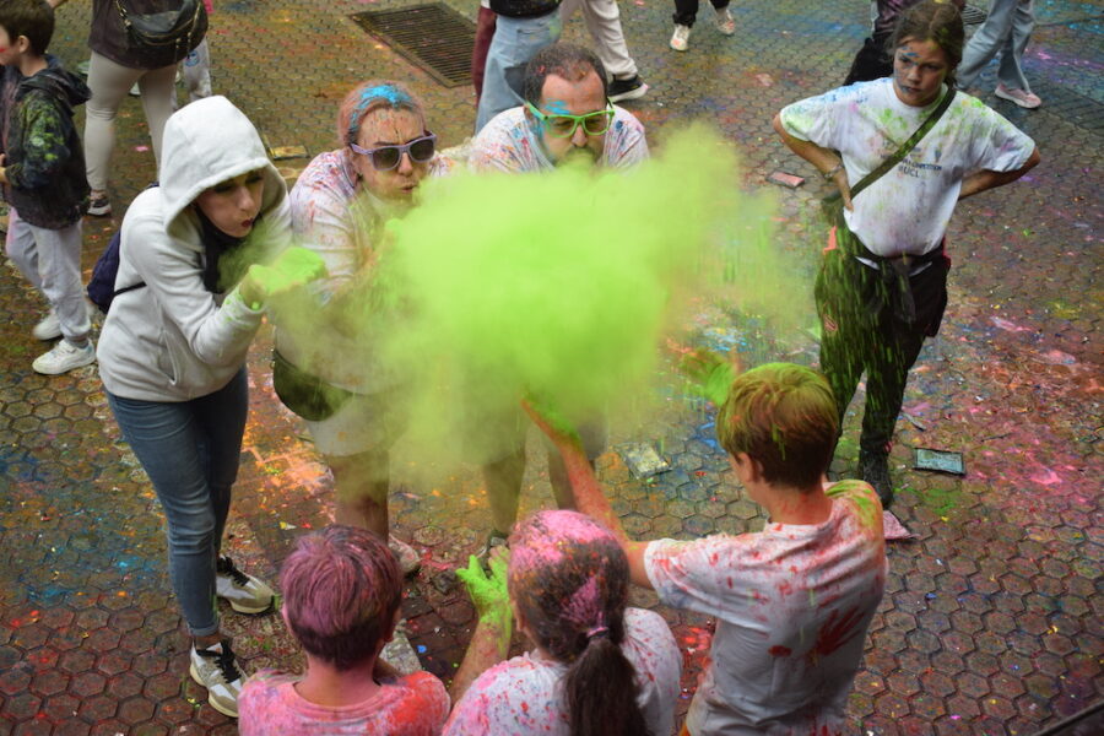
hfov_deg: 42.3
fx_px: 1426
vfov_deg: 28.9
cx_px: 552
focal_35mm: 46
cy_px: 368
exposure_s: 1/80
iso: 400
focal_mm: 31
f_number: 4.5
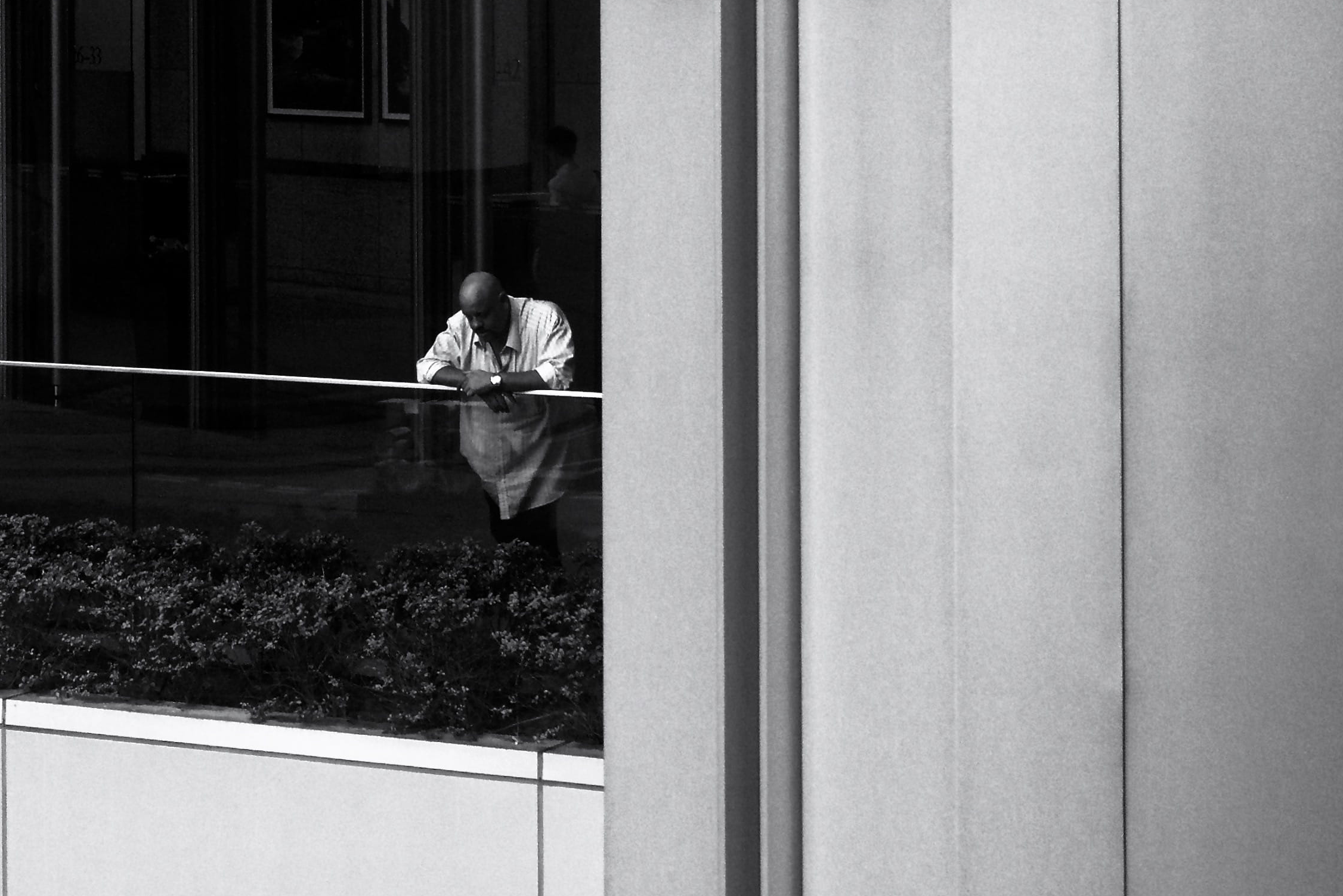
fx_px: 4216
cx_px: -164
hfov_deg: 17.4
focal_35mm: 113
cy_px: -29
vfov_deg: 12.0
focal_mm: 17
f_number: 3.3
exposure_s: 1/100
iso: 125
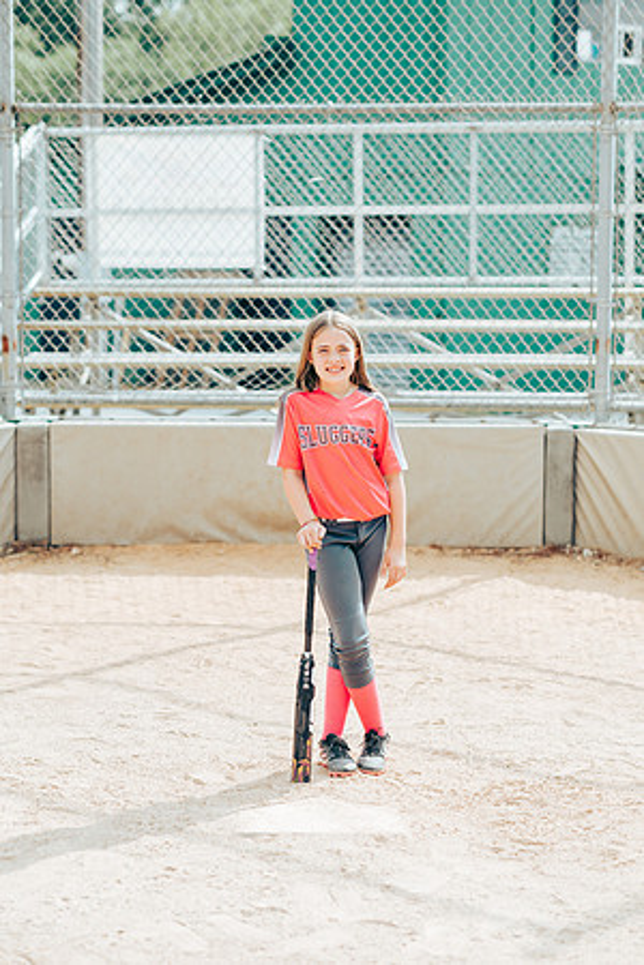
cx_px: 322
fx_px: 2281
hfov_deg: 16.1
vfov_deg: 23.9
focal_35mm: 85
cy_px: 482
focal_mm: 85
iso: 160
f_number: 2.8
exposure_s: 1/1600
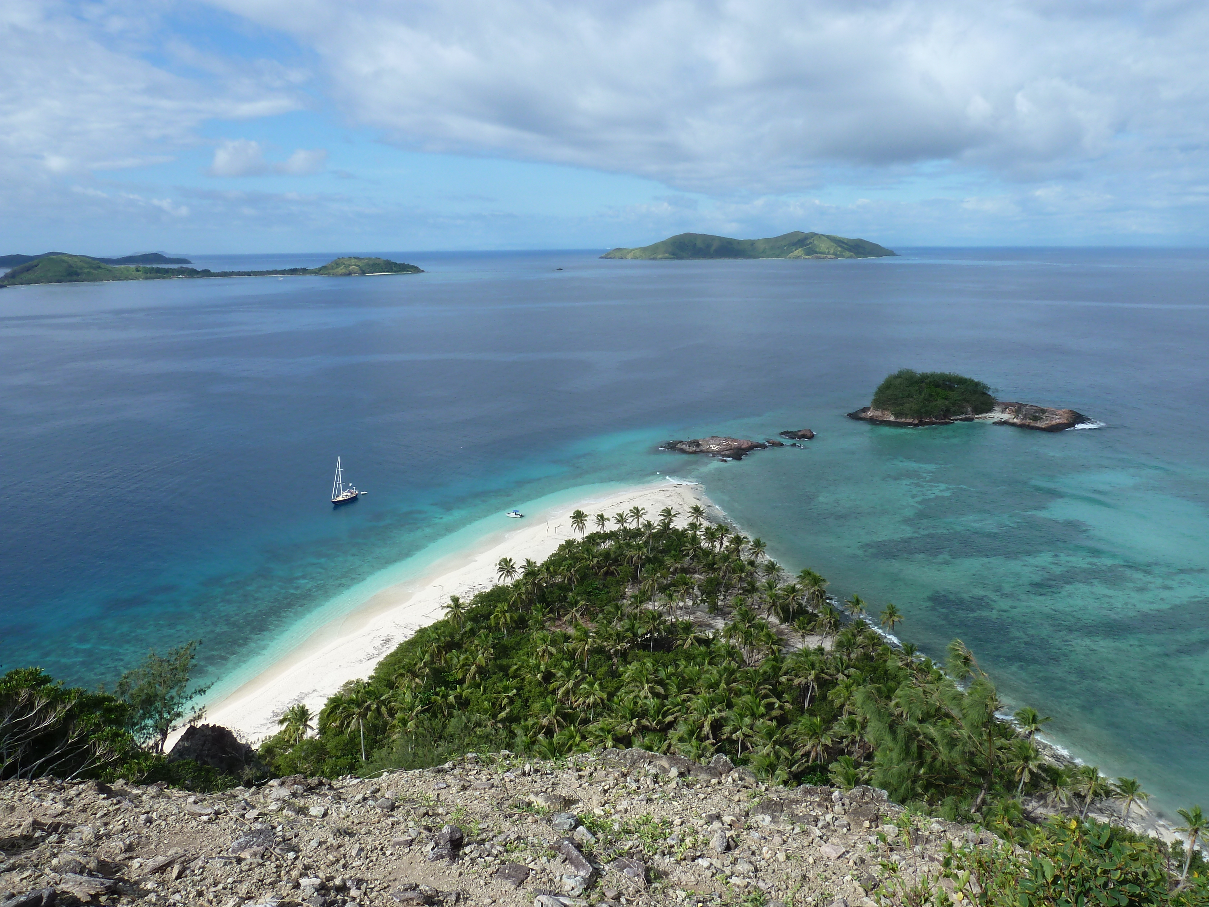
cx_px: 604
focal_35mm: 25
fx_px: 873
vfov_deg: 54.9
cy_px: 454
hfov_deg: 69.4
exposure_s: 1/400
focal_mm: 4.1
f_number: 5
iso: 80
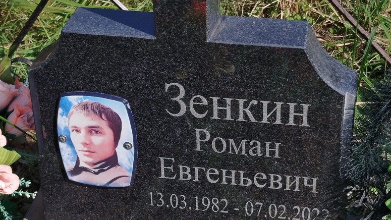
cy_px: 98
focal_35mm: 27
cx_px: 193
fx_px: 280
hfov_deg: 69.9
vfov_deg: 42.8
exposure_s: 1/881
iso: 50
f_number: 1.7
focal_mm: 5.31
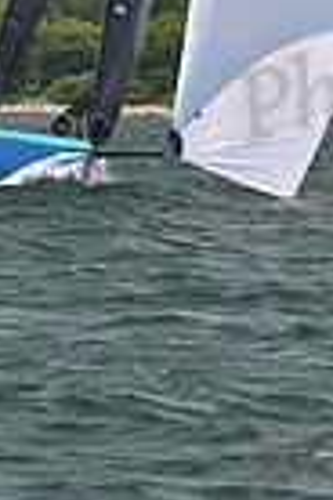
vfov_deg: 5.4
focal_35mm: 378
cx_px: 52
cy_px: -87
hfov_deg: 3.6
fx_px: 5244
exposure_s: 1/640
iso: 250
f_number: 5.6
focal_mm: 90
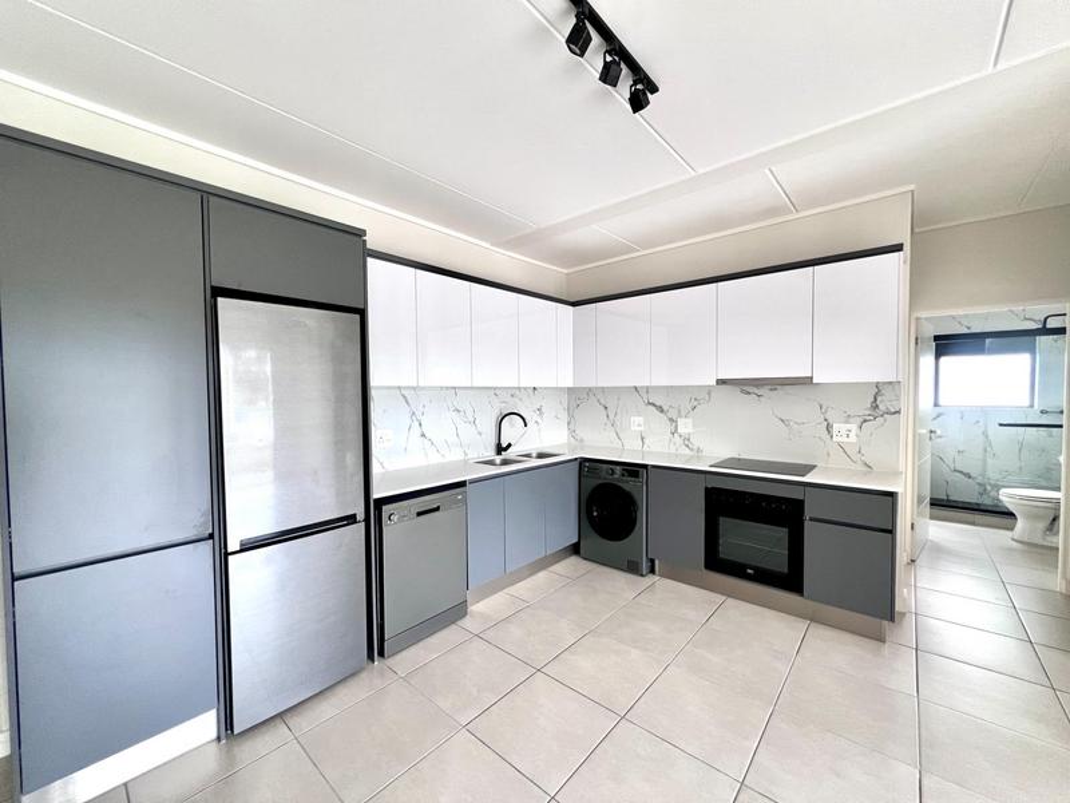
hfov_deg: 106.2
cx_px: 535
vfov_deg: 89.9
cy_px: 402
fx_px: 402
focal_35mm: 13
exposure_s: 1/99
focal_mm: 1.57
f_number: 1.8
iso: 200
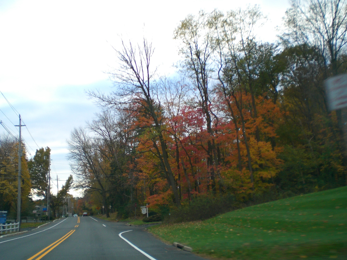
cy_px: 130
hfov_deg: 49.0
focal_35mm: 38
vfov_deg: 37.7
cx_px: 174
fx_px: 381
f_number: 3.1
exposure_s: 1/80
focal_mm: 6.3
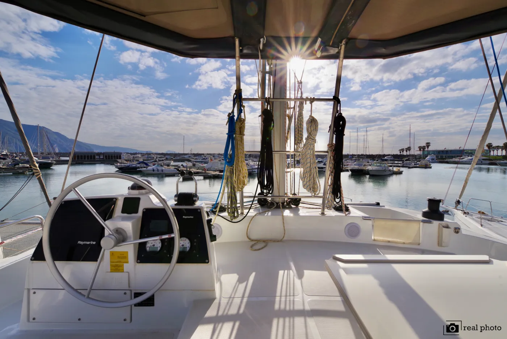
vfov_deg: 77.4
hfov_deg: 100.4
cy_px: 170
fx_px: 211
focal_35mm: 15
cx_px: 254
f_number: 13
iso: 200
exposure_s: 1/400
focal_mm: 15
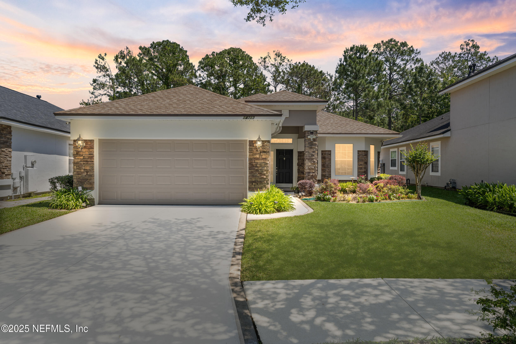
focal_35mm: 24
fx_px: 344
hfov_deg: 73.7
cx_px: 258
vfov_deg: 53.1
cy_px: 172
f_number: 9
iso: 250
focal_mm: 24
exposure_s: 1/400
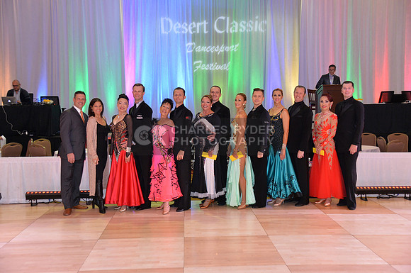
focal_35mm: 38
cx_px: 206
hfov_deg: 50.8
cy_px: 136
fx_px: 433
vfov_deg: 35.0
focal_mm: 38
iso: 2000
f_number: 4
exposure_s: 1/250
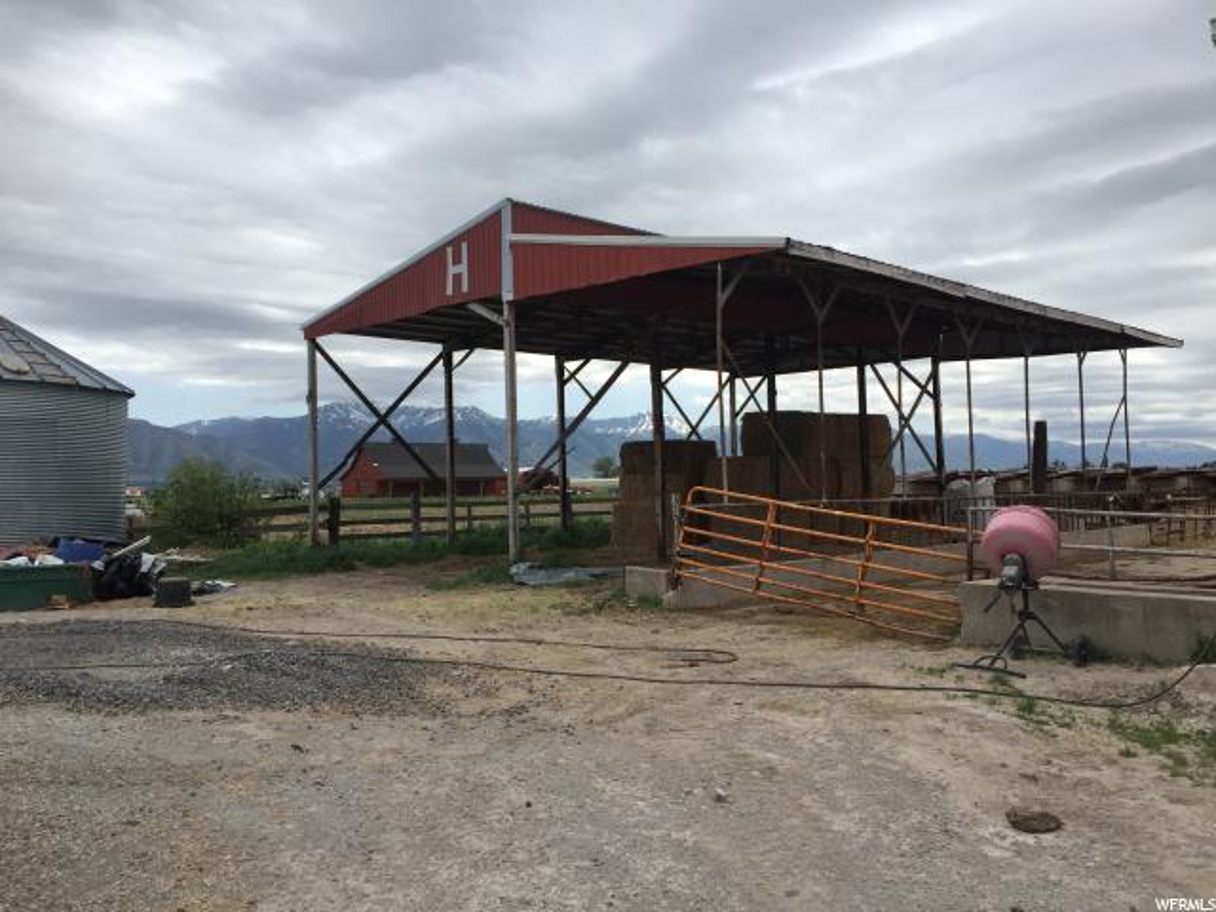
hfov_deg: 61.7
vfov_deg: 48.2
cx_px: 608
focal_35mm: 29
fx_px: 1019
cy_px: 456
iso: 32
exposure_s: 1/2198
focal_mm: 4.15
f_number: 2.2
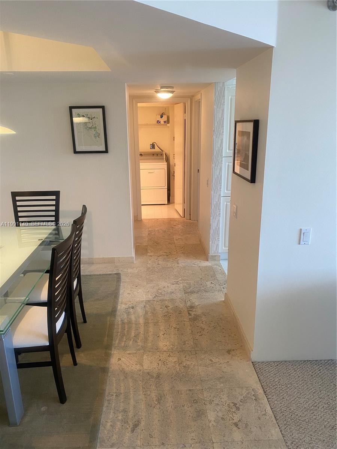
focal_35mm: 26
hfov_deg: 53.1
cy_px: 224
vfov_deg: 67.3
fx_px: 337
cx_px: 168
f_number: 1.8
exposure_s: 1/60
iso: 80
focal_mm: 4.25
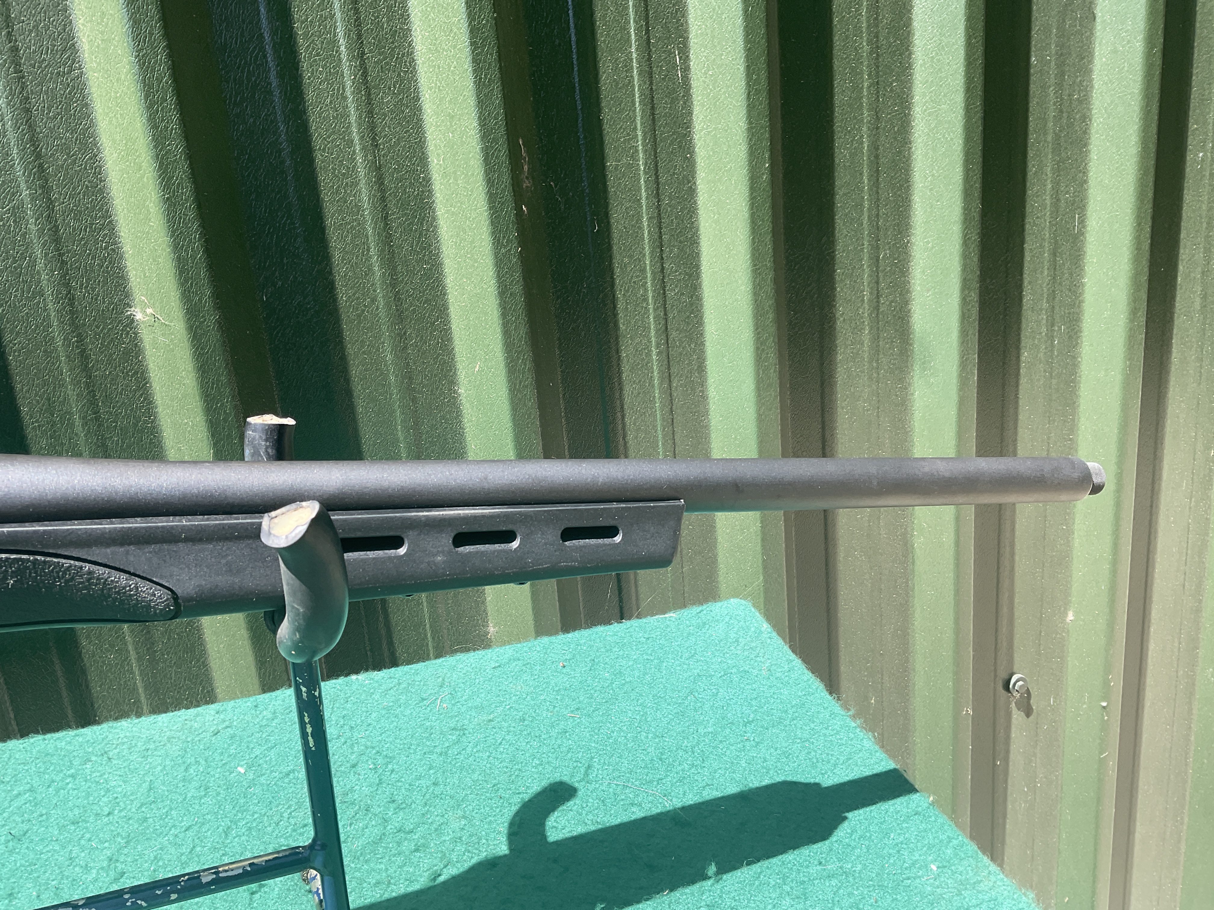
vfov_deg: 48.2
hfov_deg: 61.7
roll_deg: +4.3
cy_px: 455
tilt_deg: -17.8
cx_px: 607
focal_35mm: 29
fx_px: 1017
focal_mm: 3
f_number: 1.8
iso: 16
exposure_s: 1/442
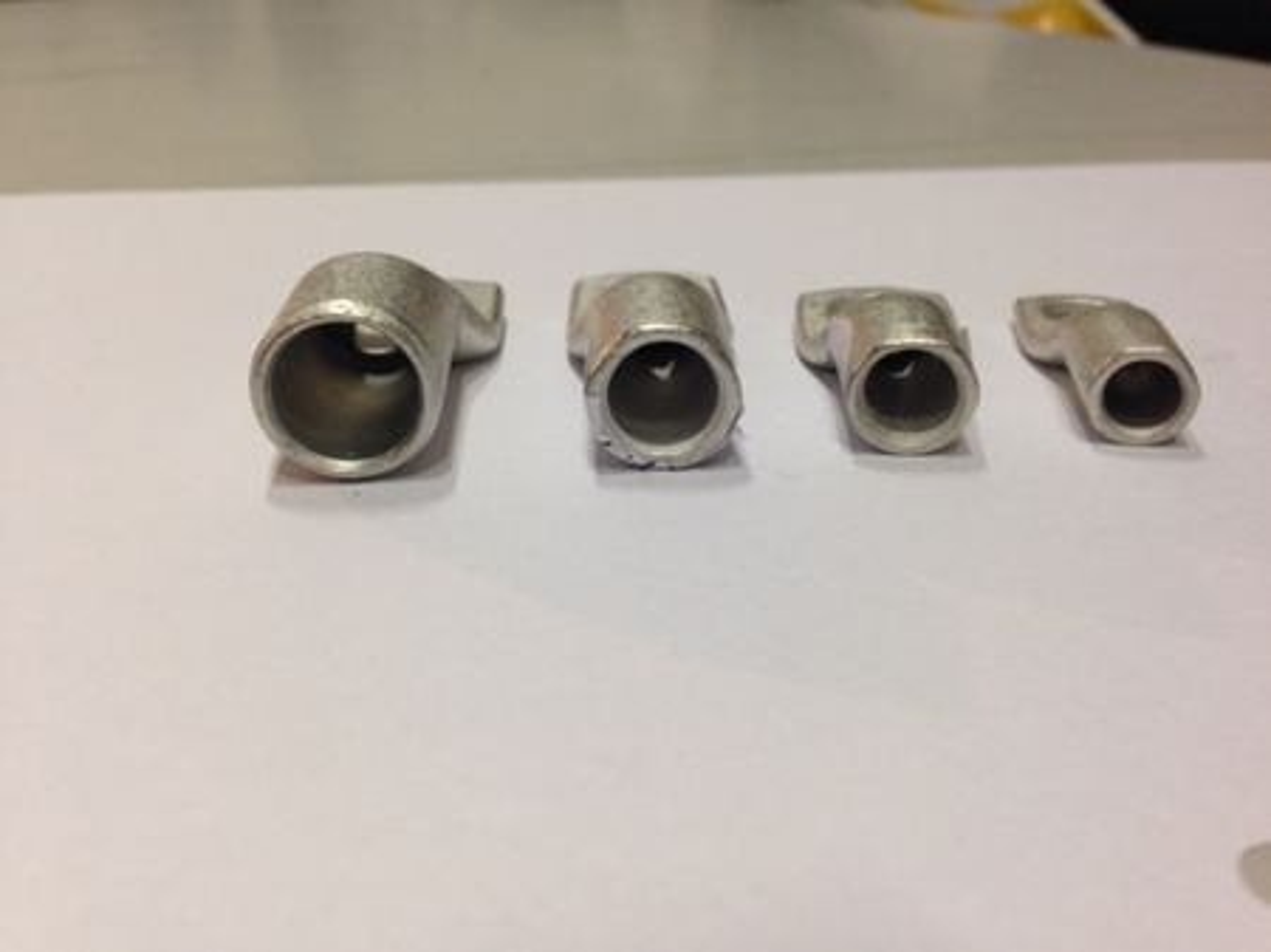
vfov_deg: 42.9
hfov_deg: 55.4
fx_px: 1211
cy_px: 476
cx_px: 636
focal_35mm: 33
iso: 80
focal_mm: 4.12
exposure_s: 1/20
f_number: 2.4
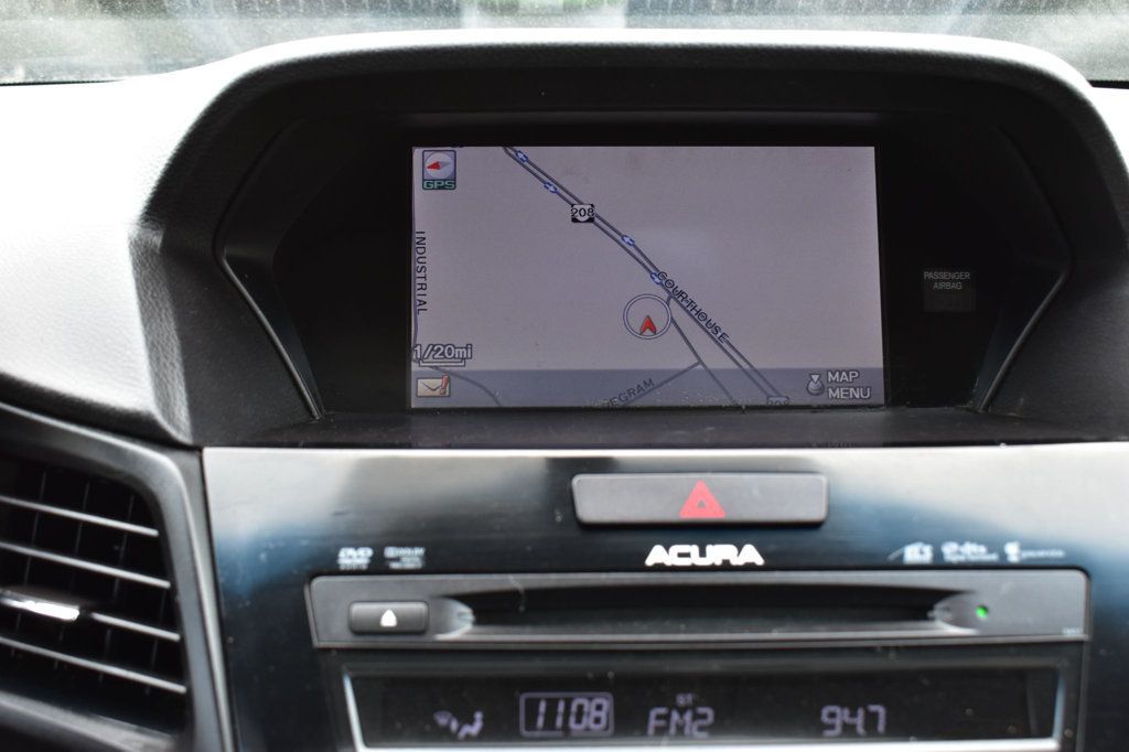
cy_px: 376
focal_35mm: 45
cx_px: 564
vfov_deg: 29.8
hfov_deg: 43.6
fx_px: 1411
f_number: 8
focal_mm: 30
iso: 400
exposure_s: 1/50
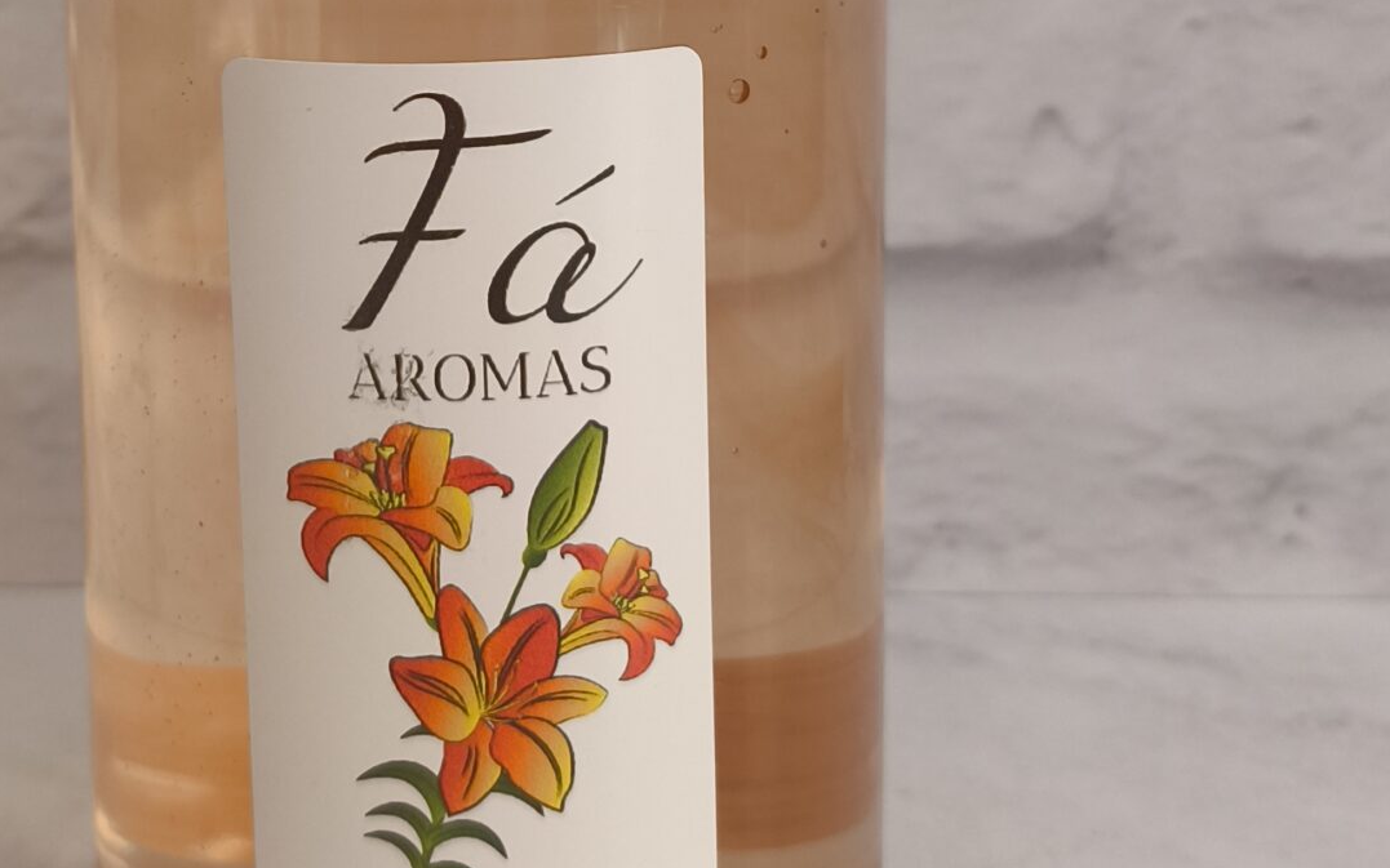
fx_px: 2386
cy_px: -70
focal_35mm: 63
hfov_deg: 32.2
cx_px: 472
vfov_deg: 19.8
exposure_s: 1/60
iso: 200
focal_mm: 4.71
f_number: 1.7
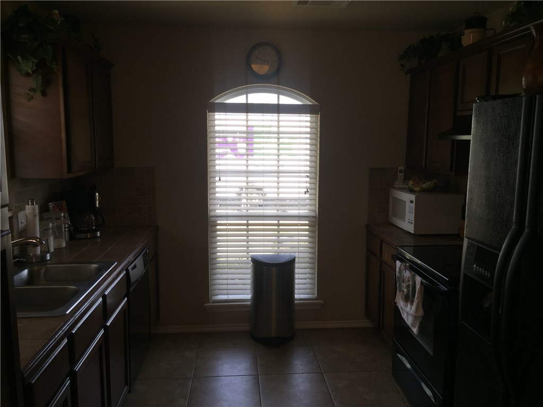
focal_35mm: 29
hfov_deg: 61.7
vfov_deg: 48.2
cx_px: 272
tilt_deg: -7.9
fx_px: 455
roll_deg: -1.3
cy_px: 204
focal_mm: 4.15
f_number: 2.2
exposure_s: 1/91
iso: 32
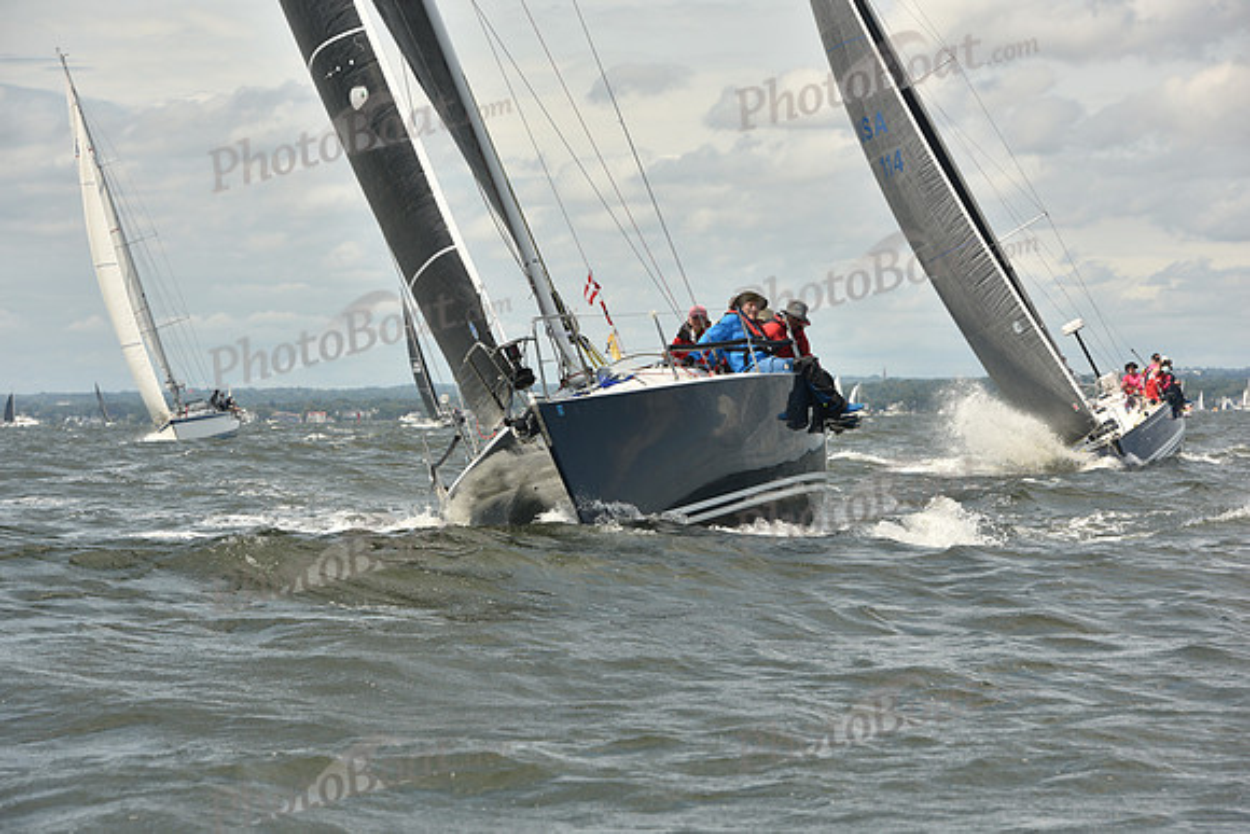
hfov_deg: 14.2
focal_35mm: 145
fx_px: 5036
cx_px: 625
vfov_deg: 9.5
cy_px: 417
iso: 250
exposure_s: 1/800
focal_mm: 145
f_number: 9
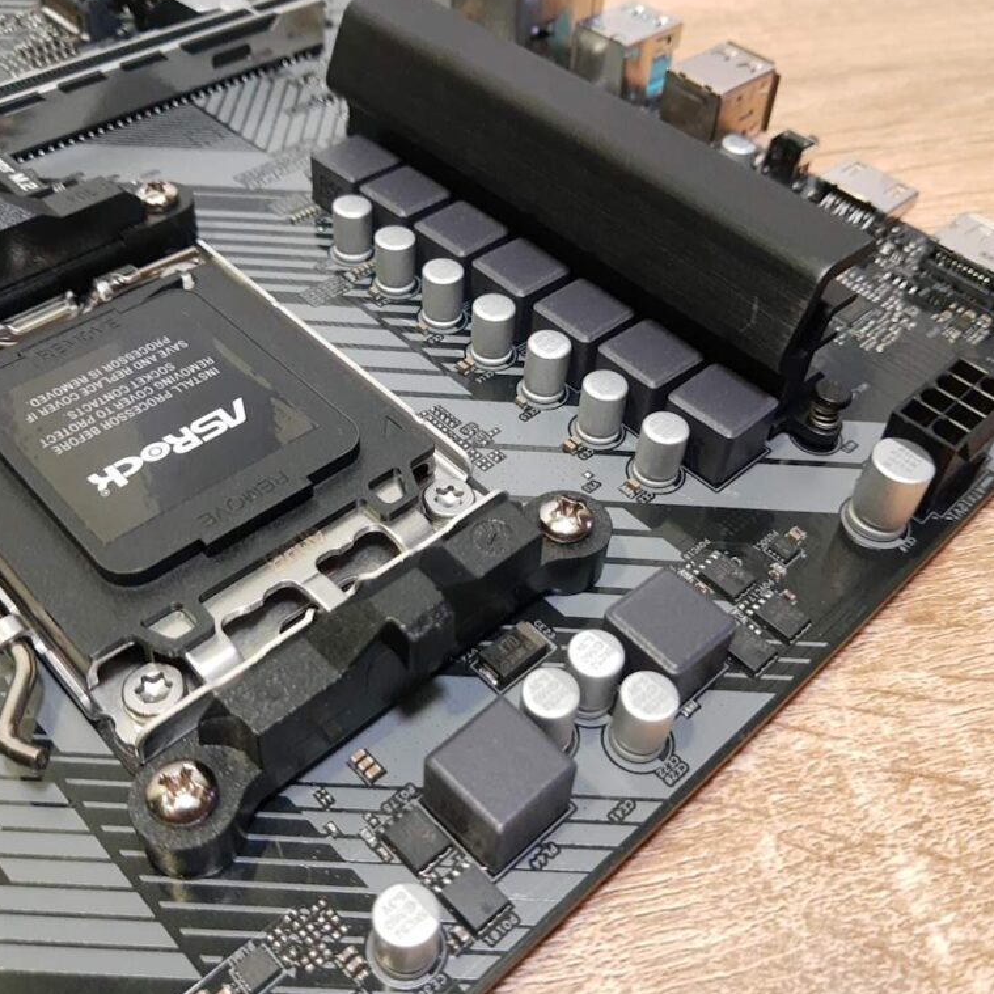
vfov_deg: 52.5
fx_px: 1007
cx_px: 495
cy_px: 496
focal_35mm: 31
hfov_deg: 52.5
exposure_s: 1/50
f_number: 1.8
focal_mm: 3.95
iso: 493
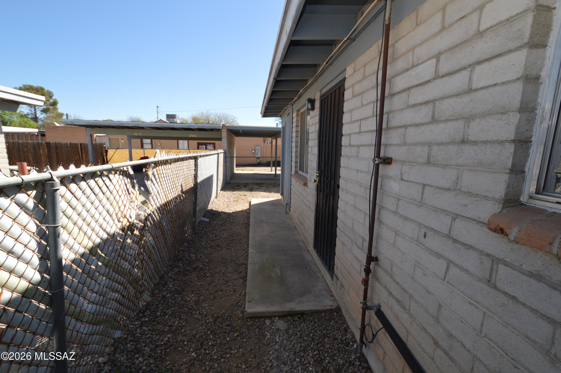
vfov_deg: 77.2
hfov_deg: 100.4
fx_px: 234
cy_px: 186
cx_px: 280
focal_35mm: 15
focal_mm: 10
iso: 100
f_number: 6.3
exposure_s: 1/160
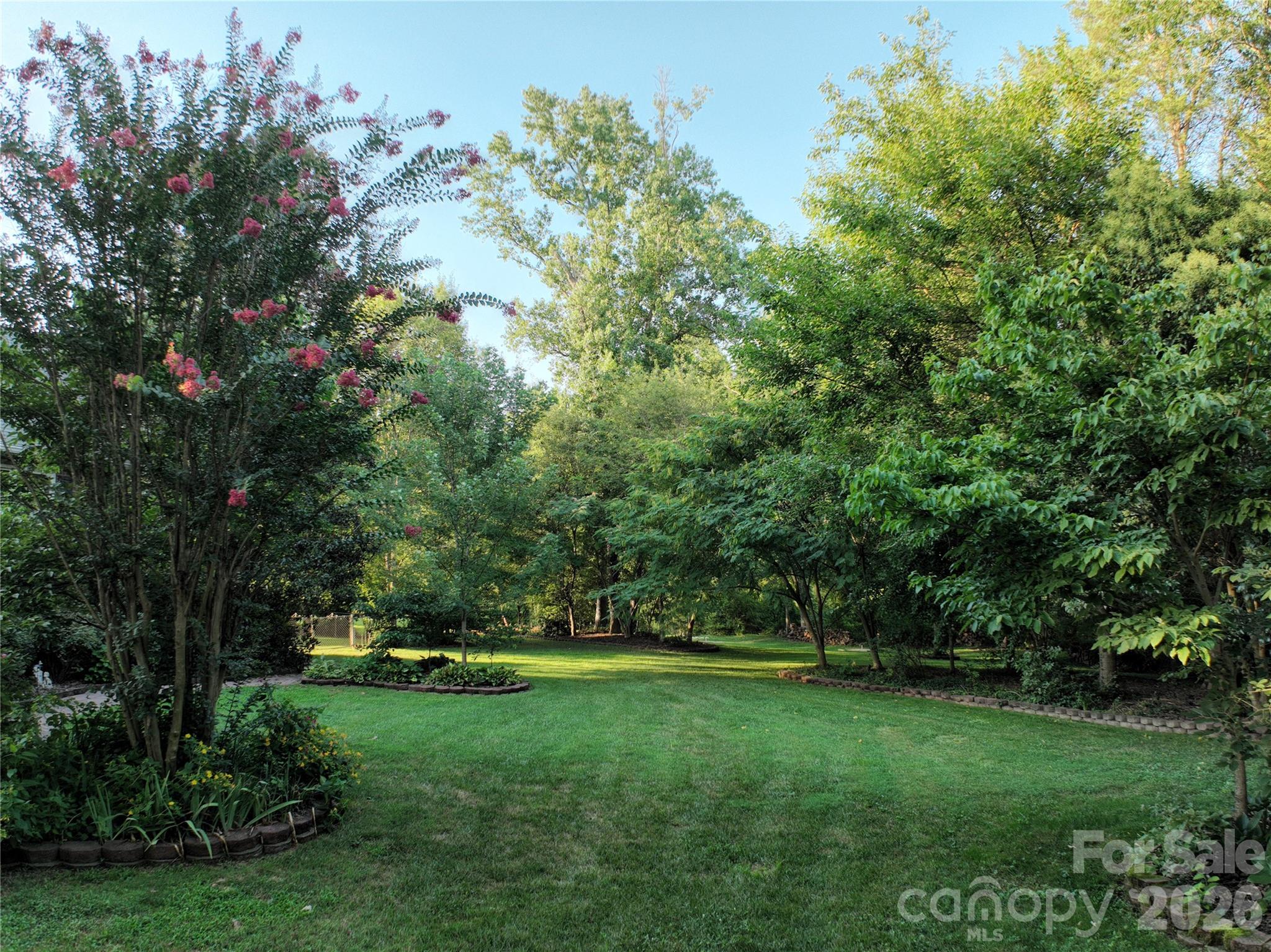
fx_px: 881
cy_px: 476
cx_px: 636
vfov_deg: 56.8
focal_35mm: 24
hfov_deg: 71.6
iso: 400
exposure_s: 1/200
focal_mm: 12.29
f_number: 2.8
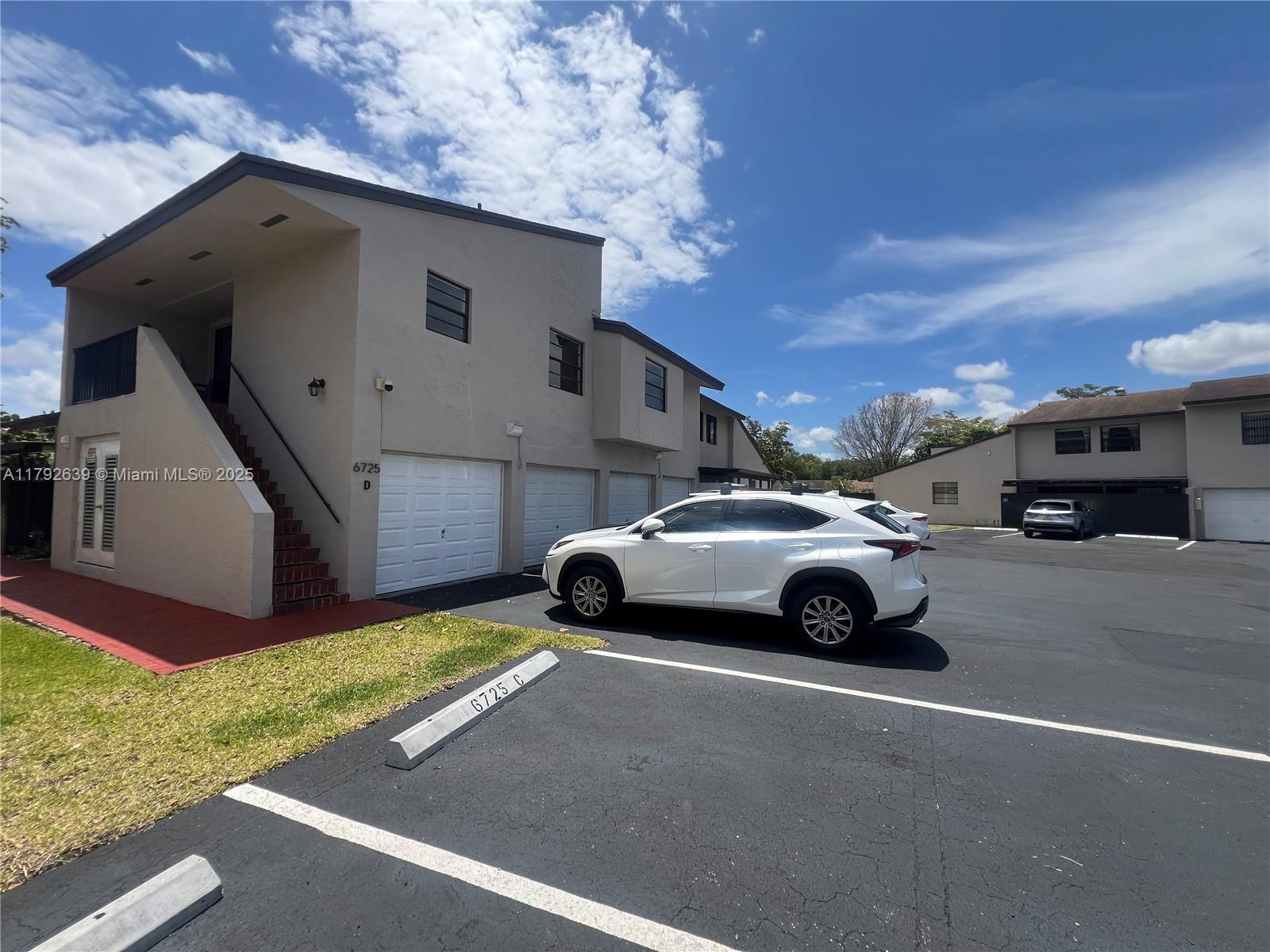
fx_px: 477
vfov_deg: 89.9
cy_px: 476
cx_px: 635
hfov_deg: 106.2
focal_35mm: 13
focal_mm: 1.57
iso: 32
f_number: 1.8
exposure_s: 1/2096
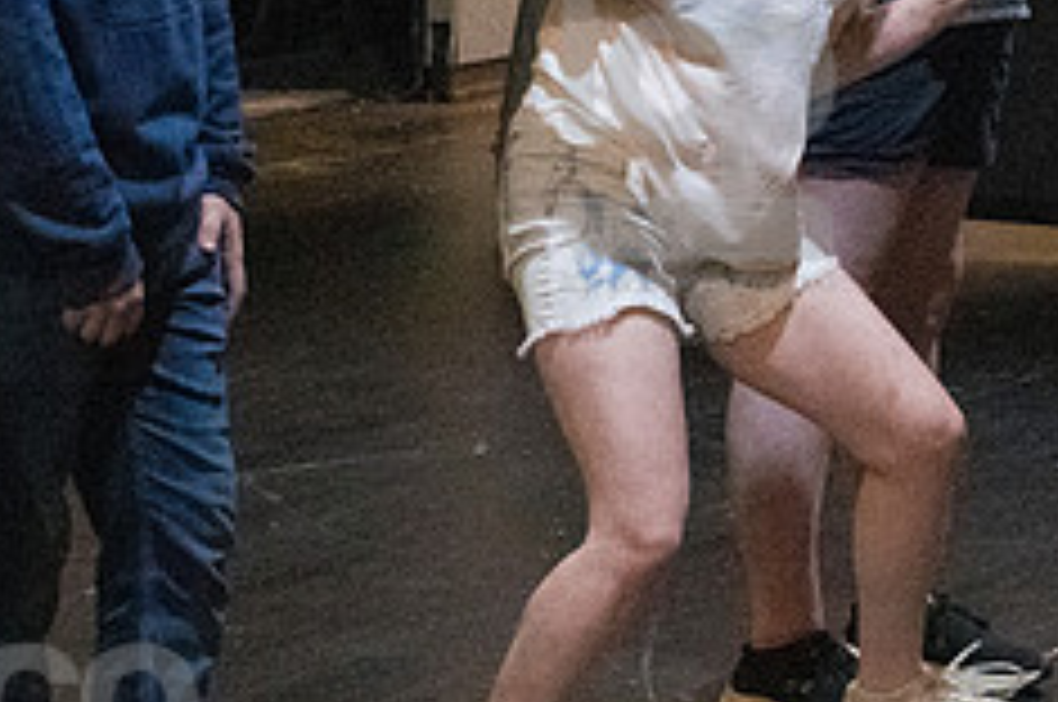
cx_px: 698
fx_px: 6750
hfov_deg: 9.0
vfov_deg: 6.0
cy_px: 140
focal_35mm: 230
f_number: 5.6
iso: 25600
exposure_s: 1/400
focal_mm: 62
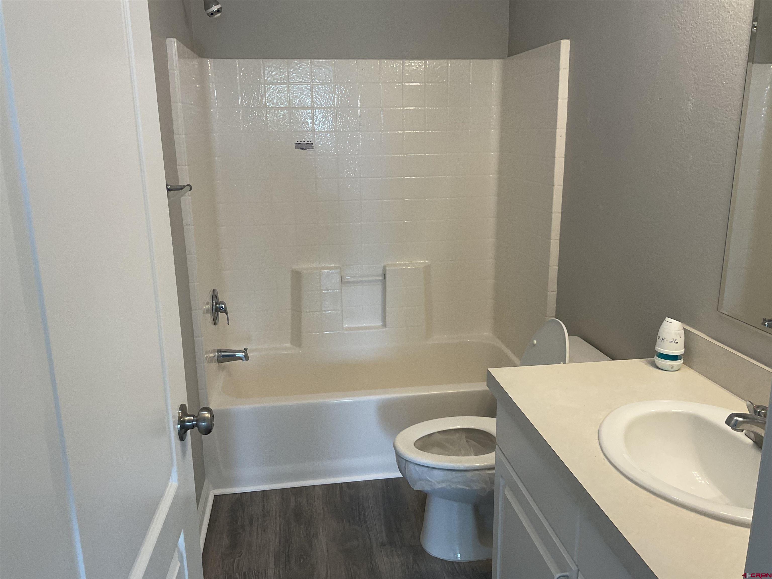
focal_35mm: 29
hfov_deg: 61.7
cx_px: 386
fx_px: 647
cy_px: 290
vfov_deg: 48.2
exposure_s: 1/60
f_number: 1.8
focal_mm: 3
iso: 40
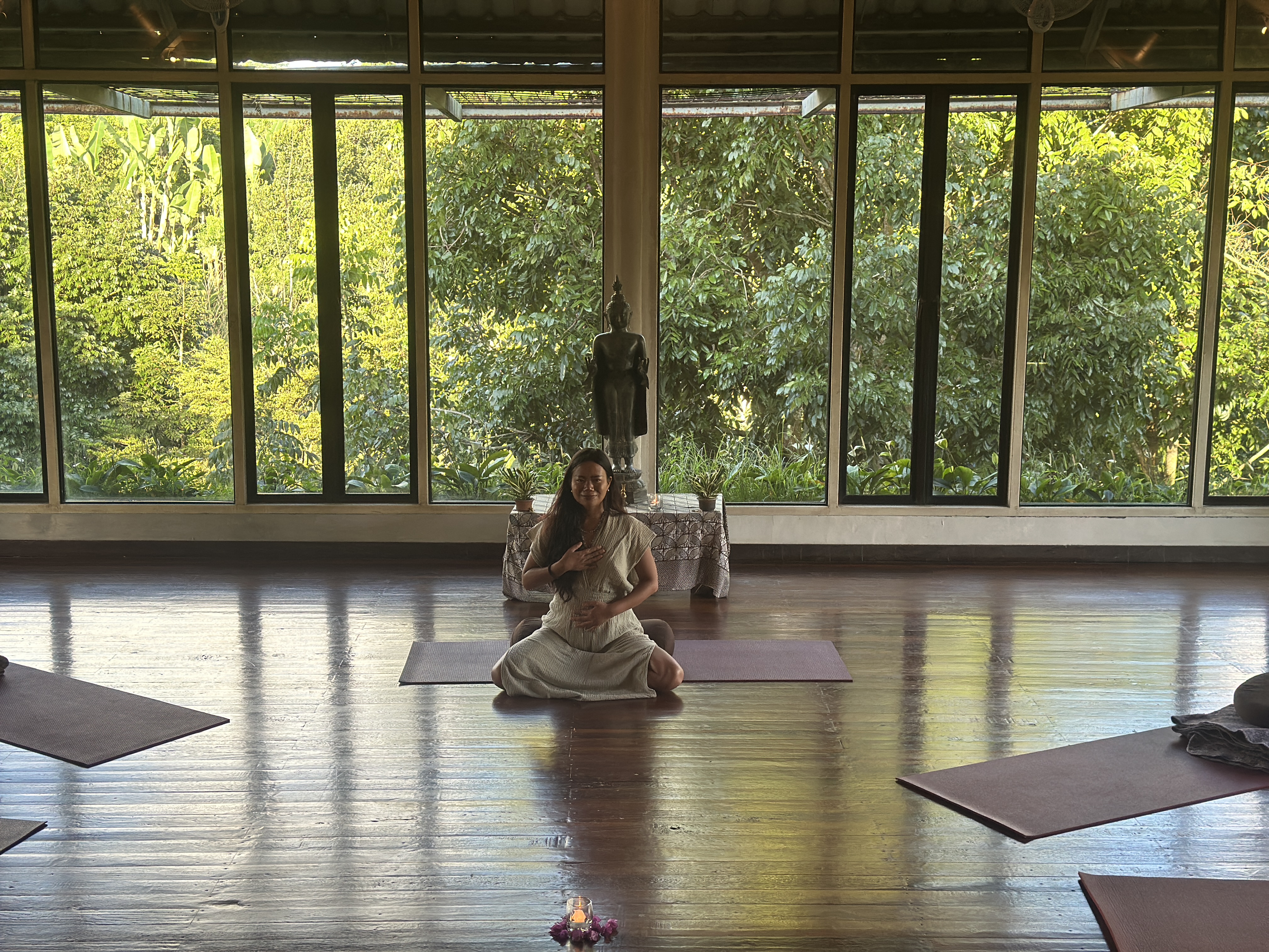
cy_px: 476
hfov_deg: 39.7
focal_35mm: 48
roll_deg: -0.4
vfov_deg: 30.3
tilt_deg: -9.7
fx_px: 1760
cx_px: 634
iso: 160
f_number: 1.78
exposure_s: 1/60
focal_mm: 6.86
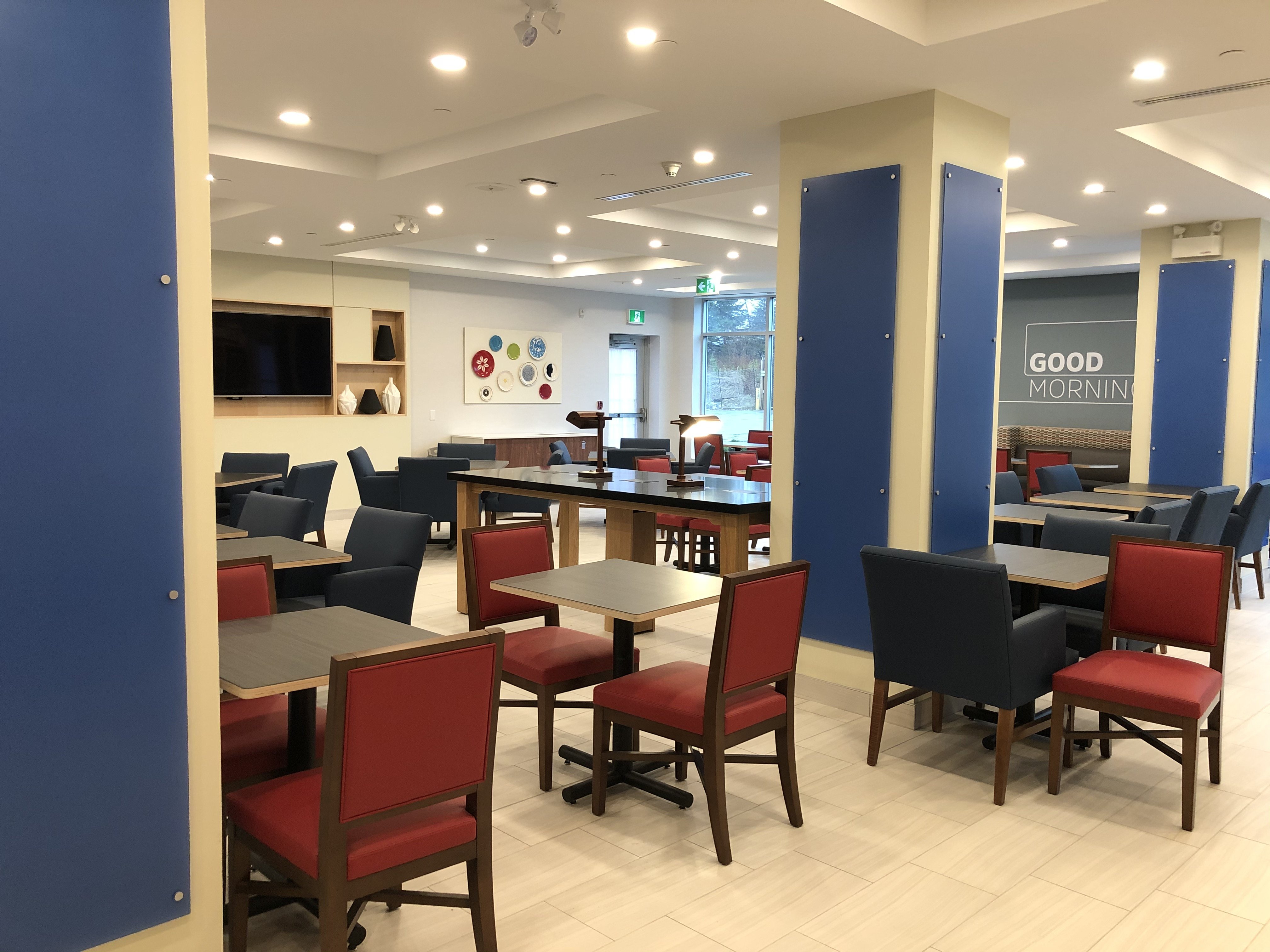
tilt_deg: -5.3
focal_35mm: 28
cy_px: 476
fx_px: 1027
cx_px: 635
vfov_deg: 49.7
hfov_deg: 63.4
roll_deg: +0.1
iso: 40
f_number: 1.8
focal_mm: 3.99
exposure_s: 1/24
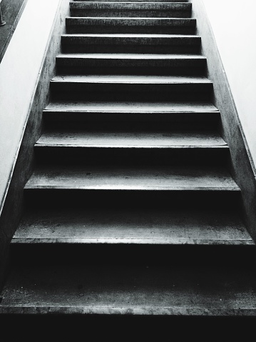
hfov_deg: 48.2
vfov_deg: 61.7
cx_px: 128
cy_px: 171
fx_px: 286
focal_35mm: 29
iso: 320
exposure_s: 1/30
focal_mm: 4.15
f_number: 2.2
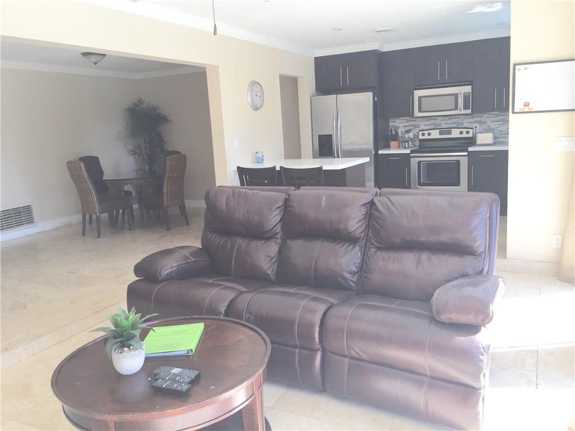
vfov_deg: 48.2
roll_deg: +2.3
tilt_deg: -6.7
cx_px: 288
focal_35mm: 29
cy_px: 216
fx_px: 482
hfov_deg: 61.7
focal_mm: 4.15
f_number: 2.2
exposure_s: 1/120
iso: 40
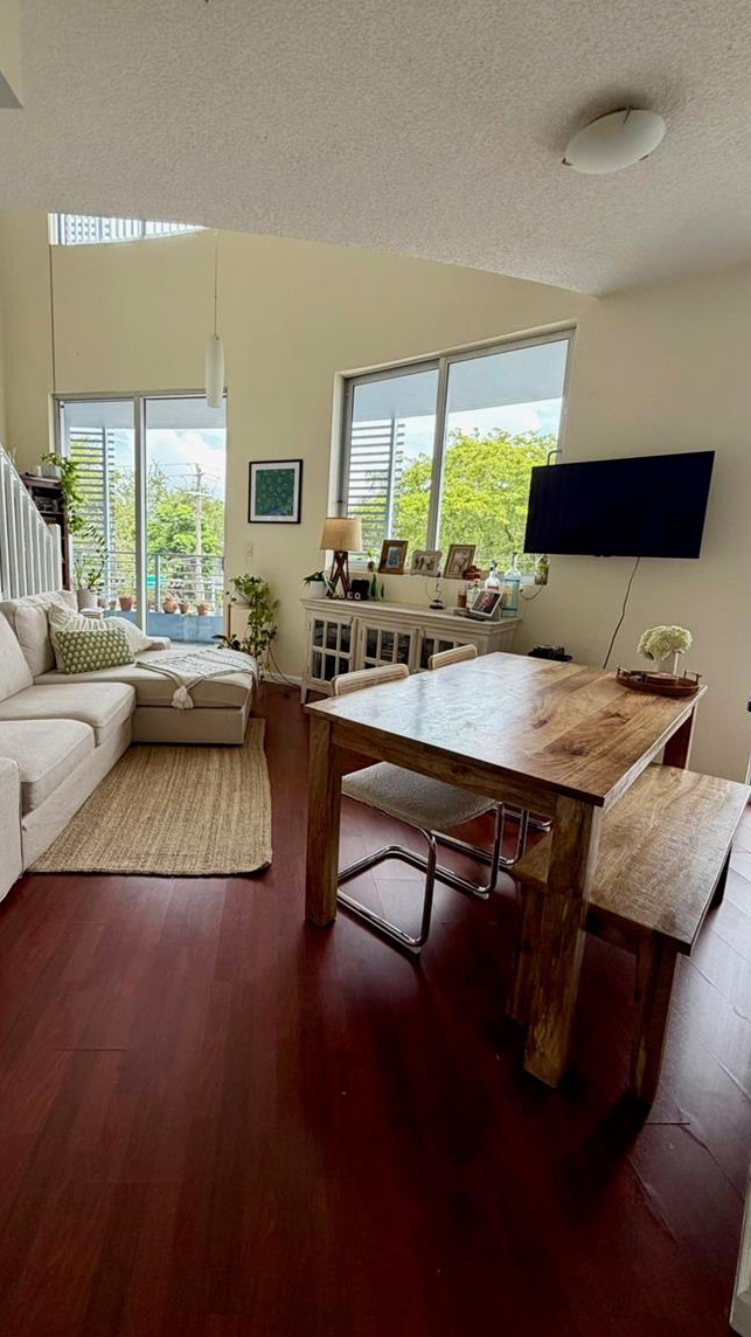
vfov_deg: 99.3
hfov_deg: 66.2
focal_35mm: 16
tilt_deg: -9.1
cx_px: 291
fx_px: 567
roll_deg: -3.0
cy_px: 640
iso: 160
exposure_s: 1/121
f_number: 2.2
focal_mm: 2.22
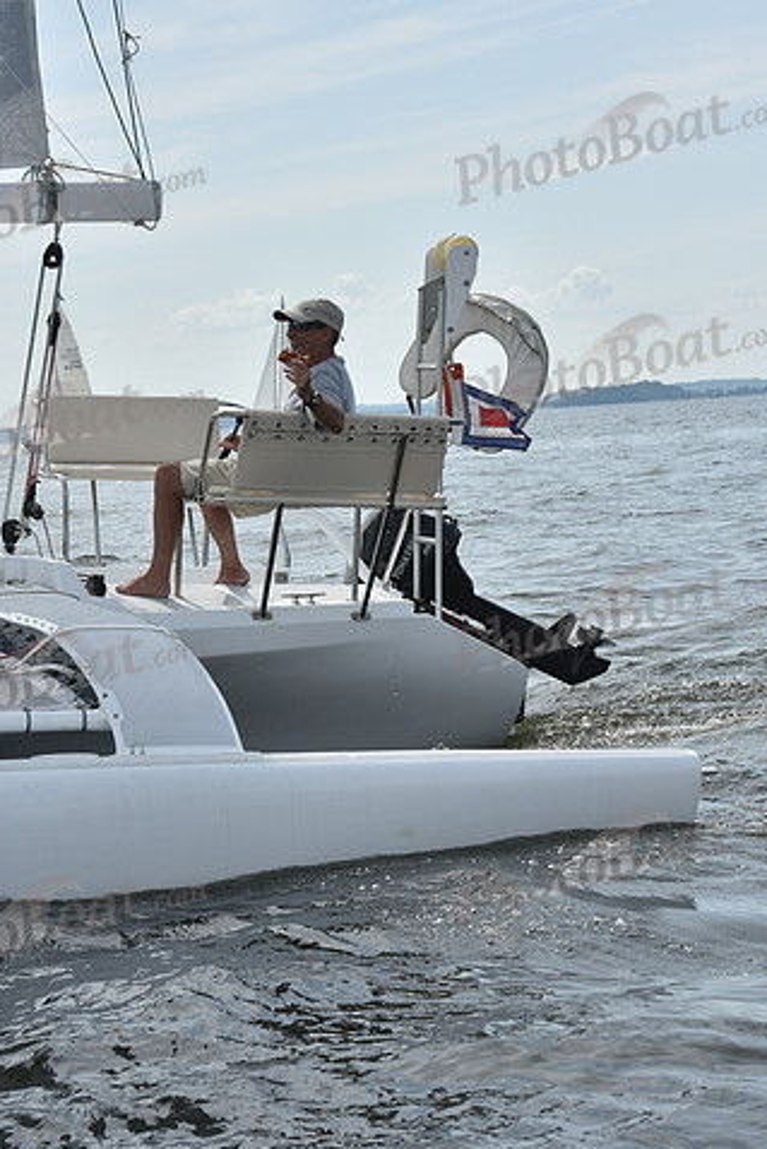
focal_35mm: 97
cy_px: 524
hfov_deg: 14.1
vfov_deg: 21.0
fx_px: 3097
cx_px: 331
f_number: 9
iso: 320
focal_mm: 80
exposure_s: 1/1250
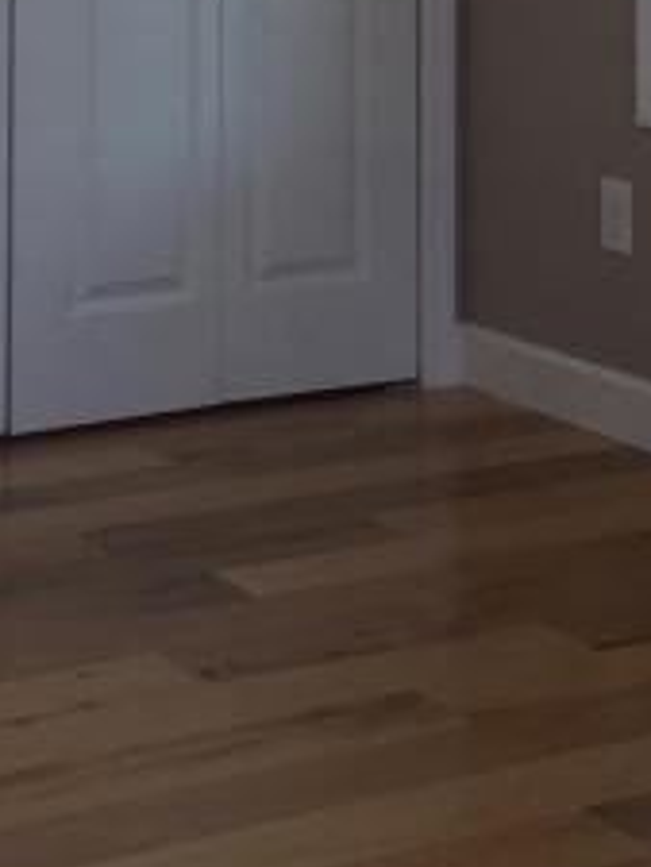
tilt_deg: +3.9
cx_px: 231
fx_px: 2480
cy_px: -366
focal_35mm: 99
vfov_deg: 18.0
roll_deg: +0.2
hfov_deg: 14.9
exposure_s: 1/120
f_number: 2.2
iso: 25
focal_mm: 4.15
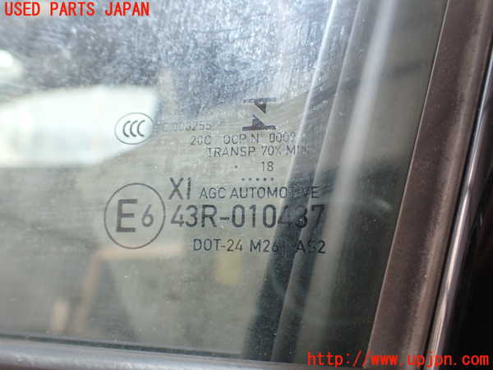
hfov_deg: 60.0
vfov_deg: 46.8
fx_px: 427
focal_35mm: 30
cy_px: 185
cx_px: 246
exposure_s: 1/125
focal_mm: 5.4
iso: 160
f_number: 2.3
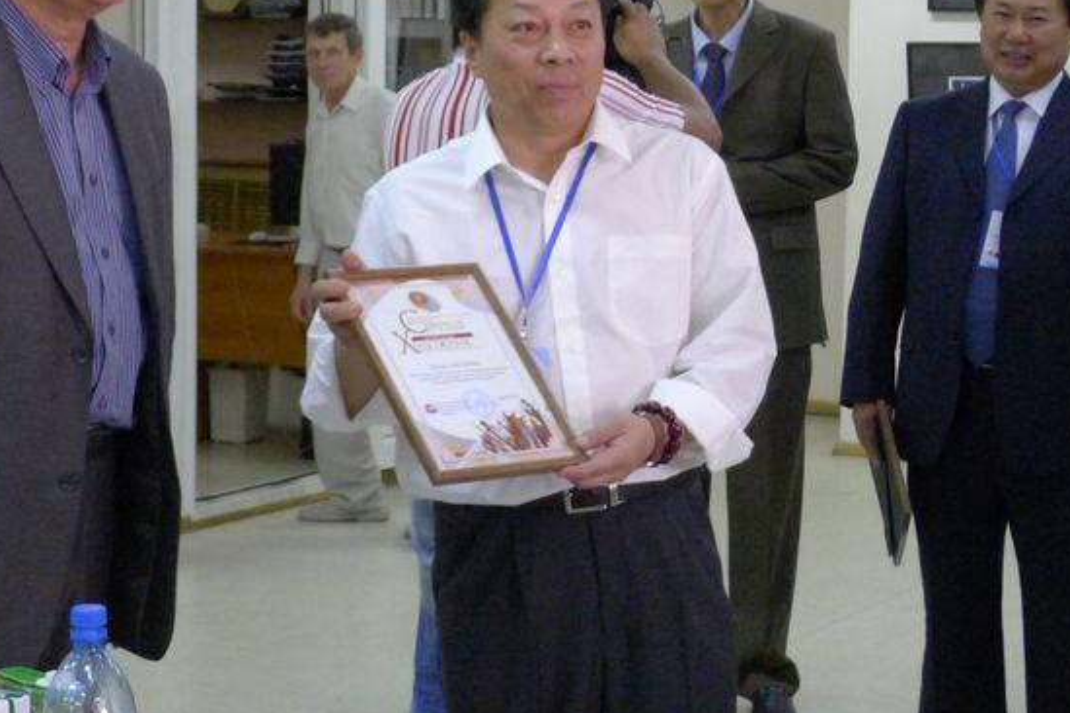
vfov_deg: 14.9
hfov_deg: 22.3
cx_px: 419
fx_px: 2705
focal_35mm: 91
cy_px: 157
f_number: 2.7
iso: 800
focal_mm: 10.7
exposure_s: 1/80
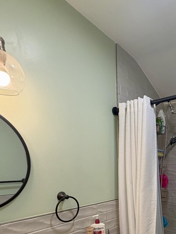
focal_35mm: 28
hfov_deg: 46.2
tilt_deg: -9.5
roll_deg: -0.8
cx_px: 149
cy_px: 201
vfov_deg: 56.6
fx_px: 190
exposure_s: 1/120
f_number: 2.2
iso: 125
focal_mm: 2.22
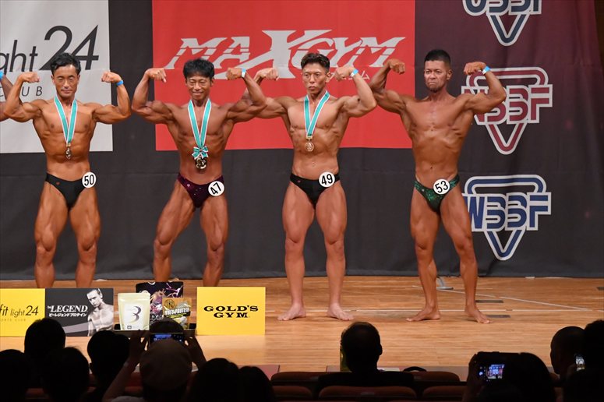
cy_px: 201
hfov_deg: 10.2
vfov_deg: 6.8
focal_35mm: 202
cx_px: 302
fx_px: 3388
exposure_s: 1/400
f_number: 5.6
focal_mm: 135
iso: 7200
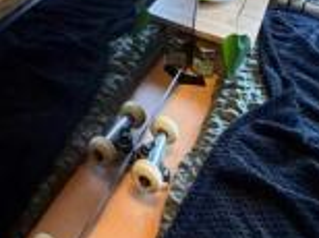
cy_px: -144
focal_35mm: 53
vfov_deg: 21.6
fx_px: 488
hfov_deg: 32.1
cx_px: -28
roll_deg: -0.7
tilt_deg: -11.8
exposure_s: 1/50
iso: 500
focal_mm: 2.22
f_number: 2.2
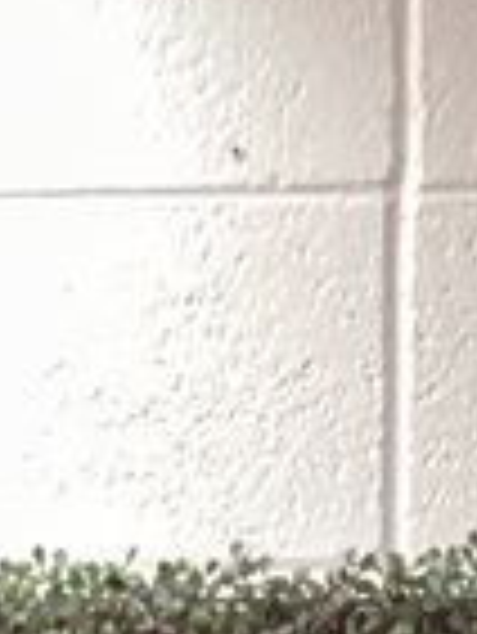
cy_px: 2055
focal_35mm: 225
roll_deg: +0.4
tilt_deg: -5.4
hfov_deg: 6.6
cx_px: 58
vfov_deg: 7.5
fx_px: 4128
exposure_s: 1/60
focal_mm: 3.3
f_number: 2.4
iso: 320
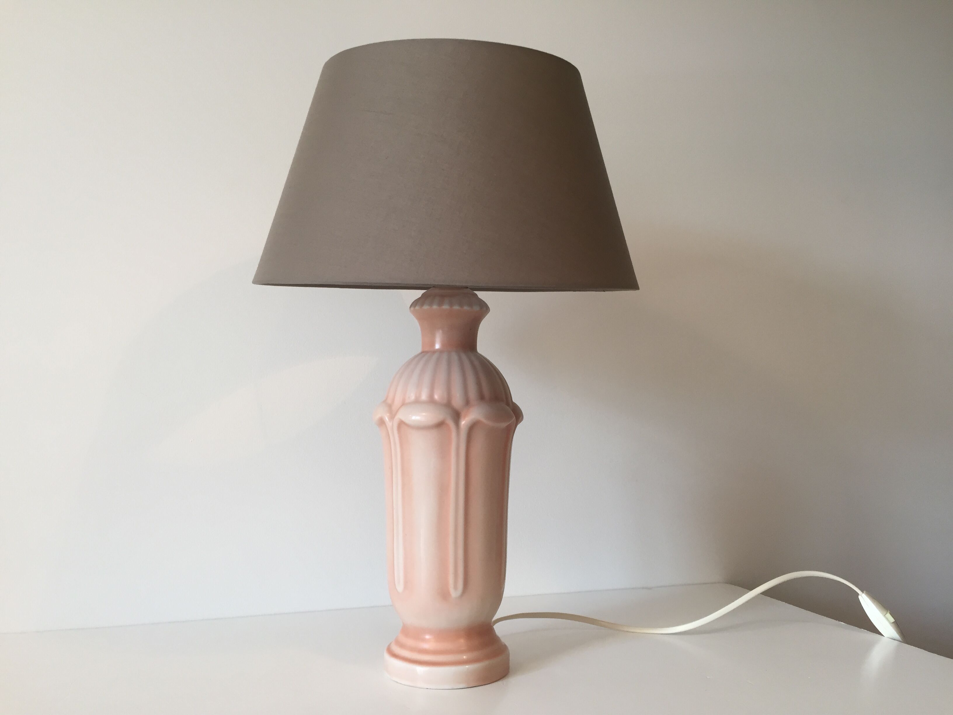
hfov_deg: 61.7
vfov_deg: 48.2
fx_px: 798
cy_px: 358
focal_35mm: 29
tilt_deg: +3.2
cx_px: 476
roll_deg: +0.7
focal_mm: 4.15
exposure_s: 1/33
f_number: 2.2
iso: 32
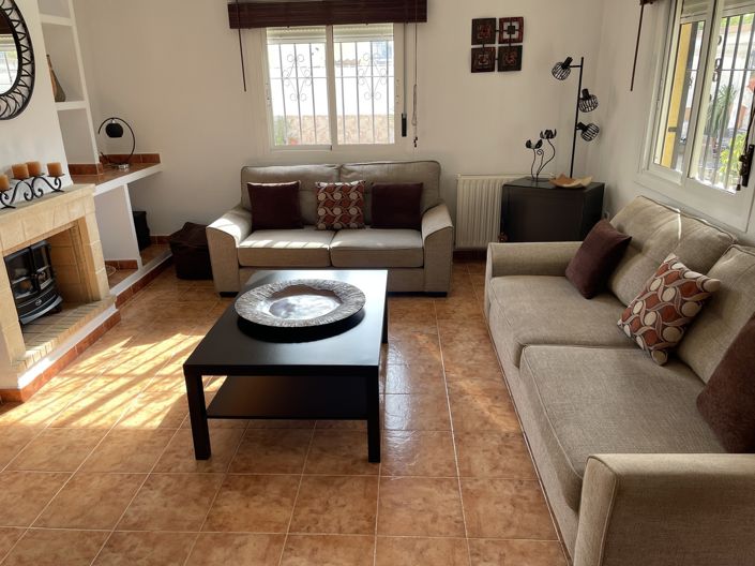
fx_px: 567
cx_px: 378
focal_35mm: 26
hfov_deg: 67.3
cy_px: 283
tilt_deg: -19.5
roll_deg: +1.8
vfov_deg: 53.0
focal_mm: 4.2
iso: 40
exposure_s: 1/121
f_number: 1.6
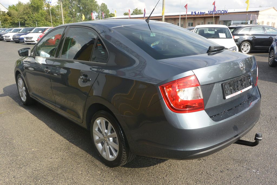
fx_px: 223
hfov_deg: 63.7
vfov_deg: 45.0
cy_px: 92
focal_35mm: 29
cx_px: 138
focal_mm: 11
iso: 160
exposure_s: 1/250
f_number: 7.1
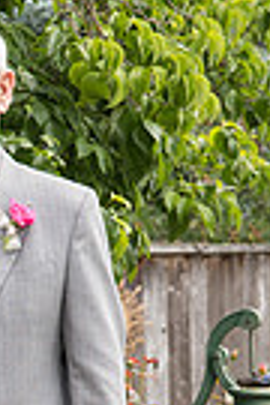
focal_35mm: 206
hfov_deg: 6.6
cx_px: -141
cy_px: 465
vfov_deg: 9.9
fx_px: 2317
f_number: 5
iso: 400
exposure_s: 1/500
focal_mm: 62
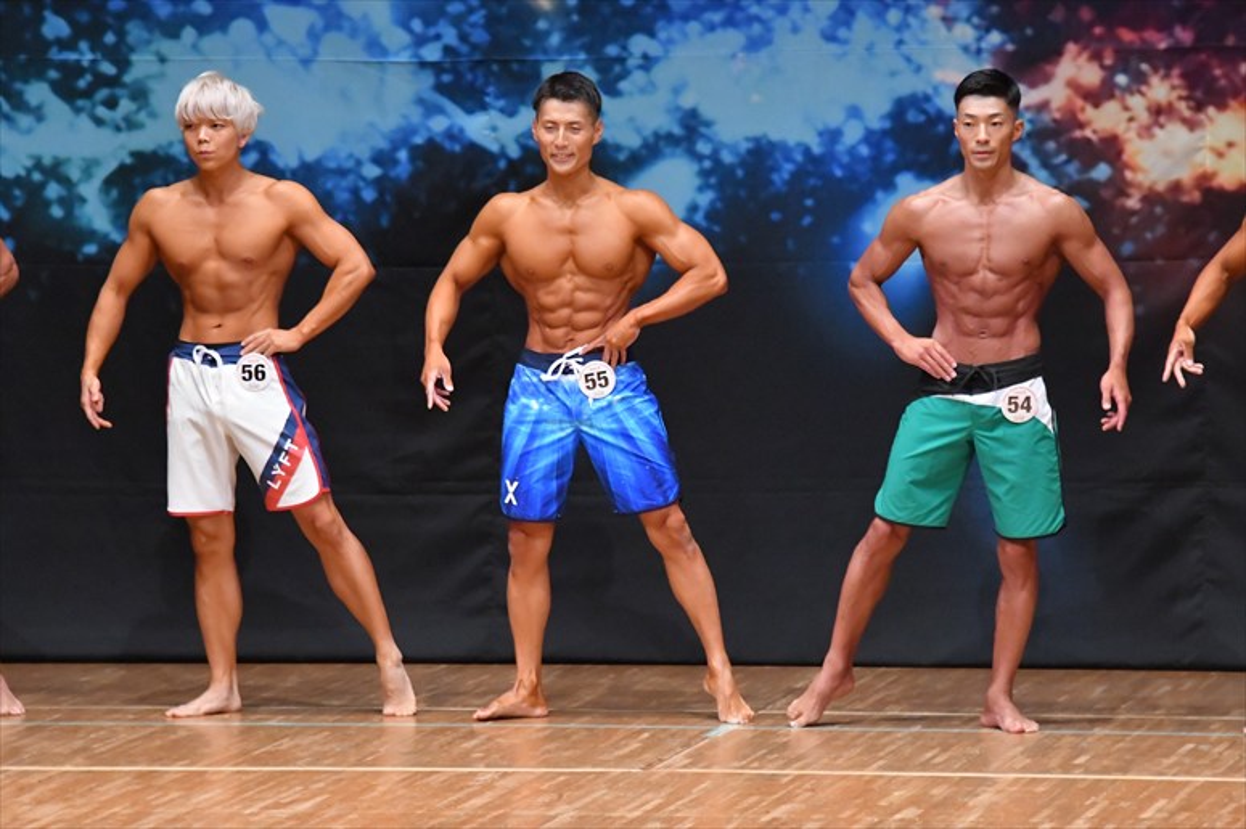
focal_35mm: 285
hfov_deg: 7.2
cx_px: 623
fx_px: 9859
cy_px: 414
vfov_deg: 4.8
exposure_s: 1/400
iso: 8000
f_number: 5.6
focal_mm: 190
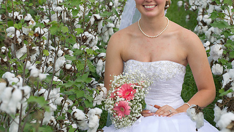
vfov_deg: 7.6
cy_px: 38
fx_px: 993
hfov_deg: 13.4
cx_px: 123
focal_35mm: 160
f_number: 7.1
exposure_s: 1/125
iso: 160
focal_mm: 125
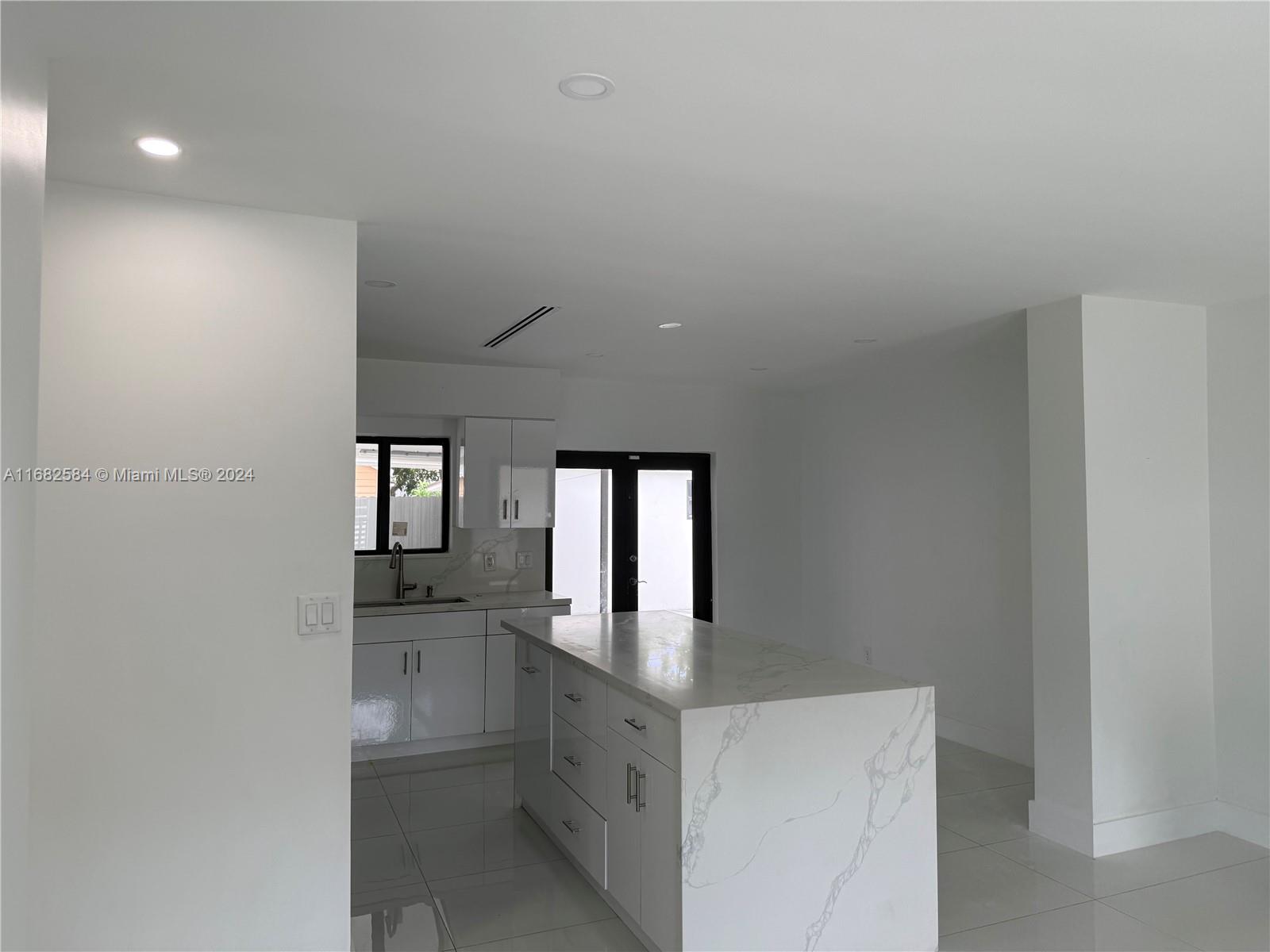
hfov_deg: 71.6
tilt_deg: +2.7
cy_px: 476
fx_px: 881
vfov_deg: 56.8
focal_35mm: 24
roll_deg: -0.5
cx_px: 635
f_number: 1.78
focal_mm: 6.76
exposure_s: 1/307
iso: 100
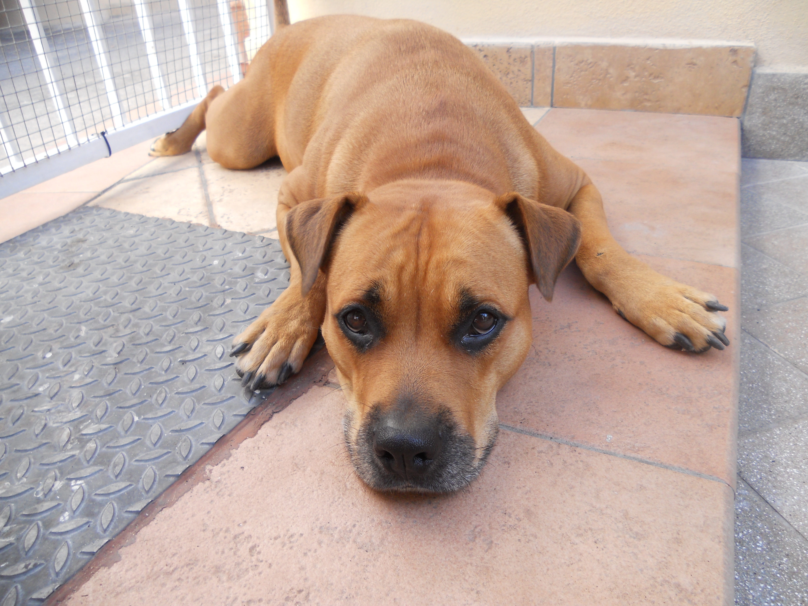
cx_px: 404
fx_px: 630
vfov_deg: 51.4
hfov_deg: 65.3
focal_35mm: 27
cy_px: 303
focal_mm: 4.9
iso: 80
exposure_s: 1/50
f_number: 3.2
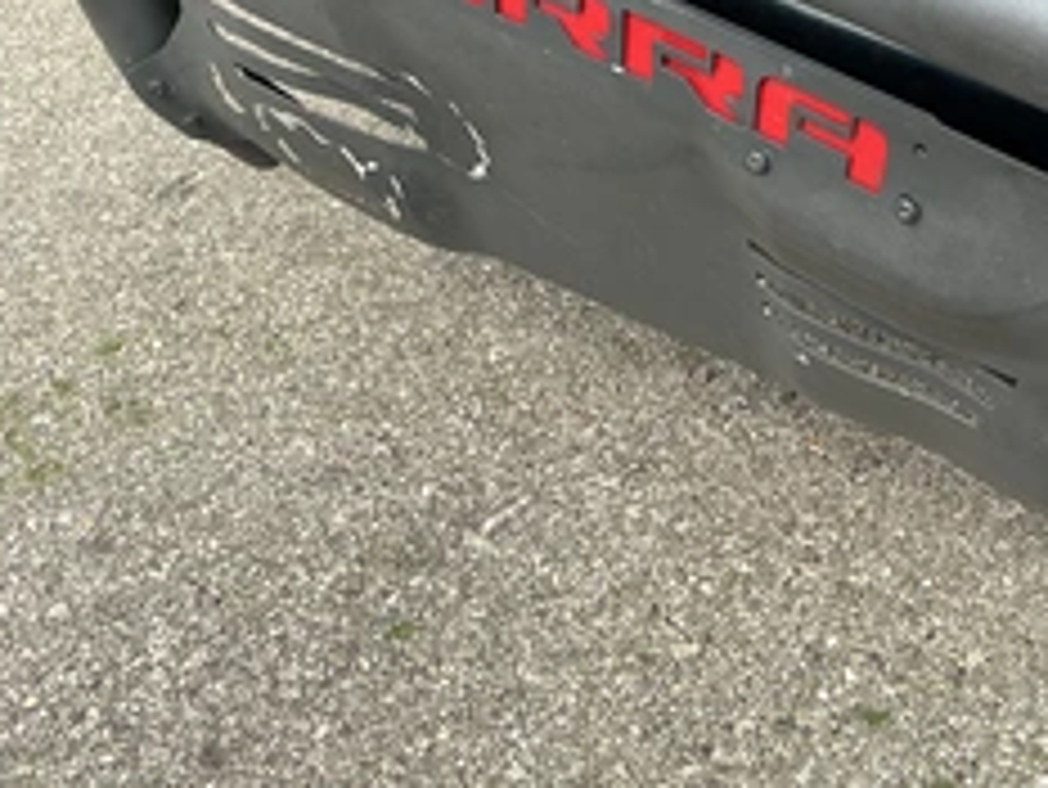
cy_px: 167
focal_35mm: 48
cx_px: 868
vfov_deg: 29.6
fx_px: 1454
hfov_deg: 37.9
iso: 25
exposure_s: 1/495
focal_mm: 3
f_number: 1.8
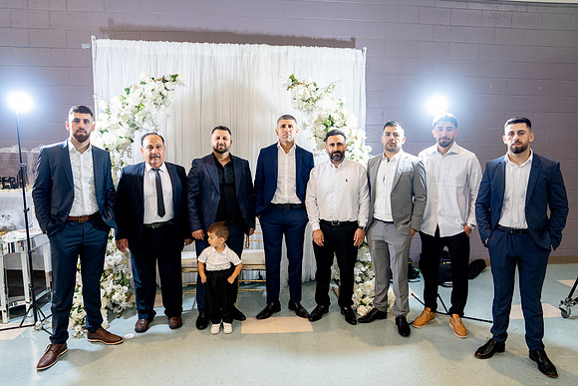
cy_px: 193
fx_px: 385
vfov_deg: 53.2
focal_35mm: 24
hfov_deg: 73.7
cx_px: 289
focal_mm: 24
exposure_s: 1/160
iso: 800
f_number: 2.8
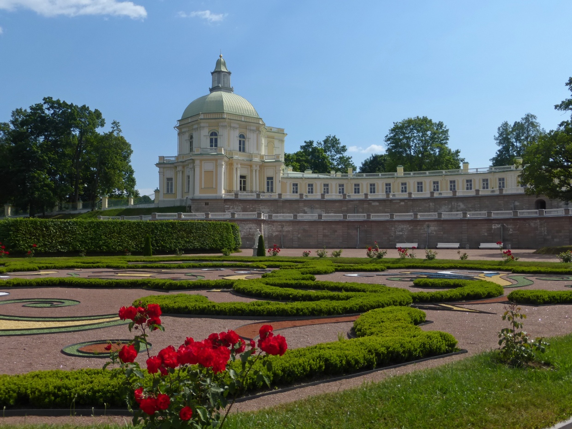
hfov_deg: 54.0
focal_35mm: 34
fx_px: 562
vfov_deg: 41.8
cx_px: 286
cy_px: 214
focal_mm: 6.1
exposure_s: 1/2000
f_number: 3.7
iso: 100
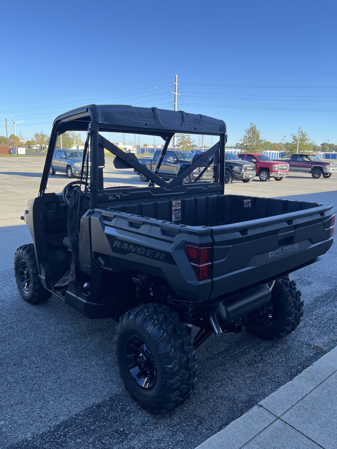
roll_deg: +0.1
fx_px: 337
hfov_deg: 53.1
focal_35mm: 26
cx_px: 168
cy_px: 224
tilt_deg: -9.9
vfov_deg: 67.3
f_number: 1.6
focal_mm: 5.1
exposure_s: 1/858
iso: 50
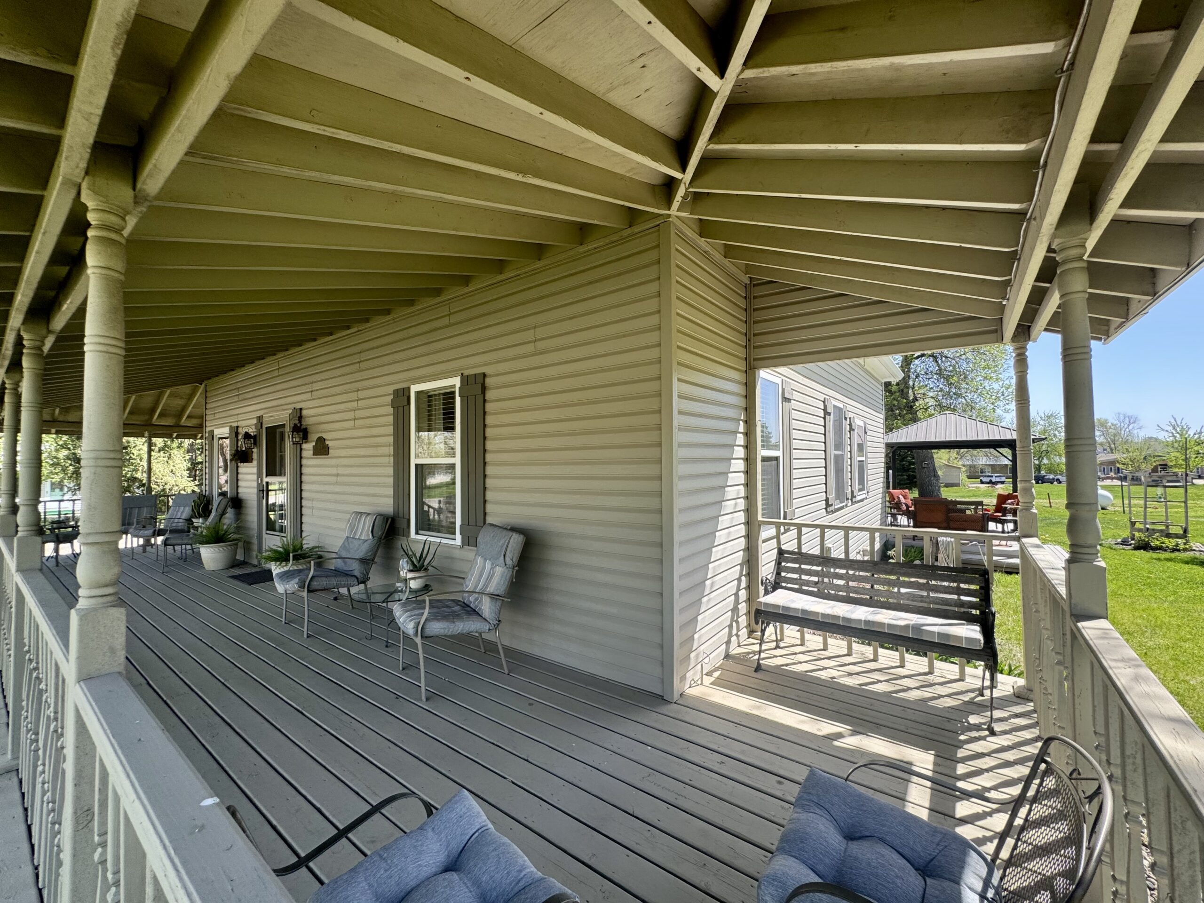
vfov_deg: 85.7
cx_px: 602
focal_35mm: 14
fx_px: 487
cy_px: 452
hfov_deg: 102.1
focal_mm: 2.22
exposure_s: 1/370
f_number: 2.2
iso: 40
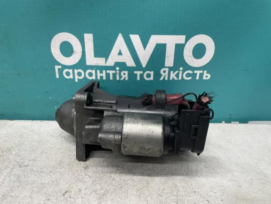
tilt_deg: -24.8
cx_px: 136
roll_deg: +0.3
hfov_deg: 67.3
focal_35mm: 26
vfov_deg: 53.1
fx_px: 204
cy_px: 102
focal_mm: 4.2
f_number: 1.6
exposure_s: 1/50
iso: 64
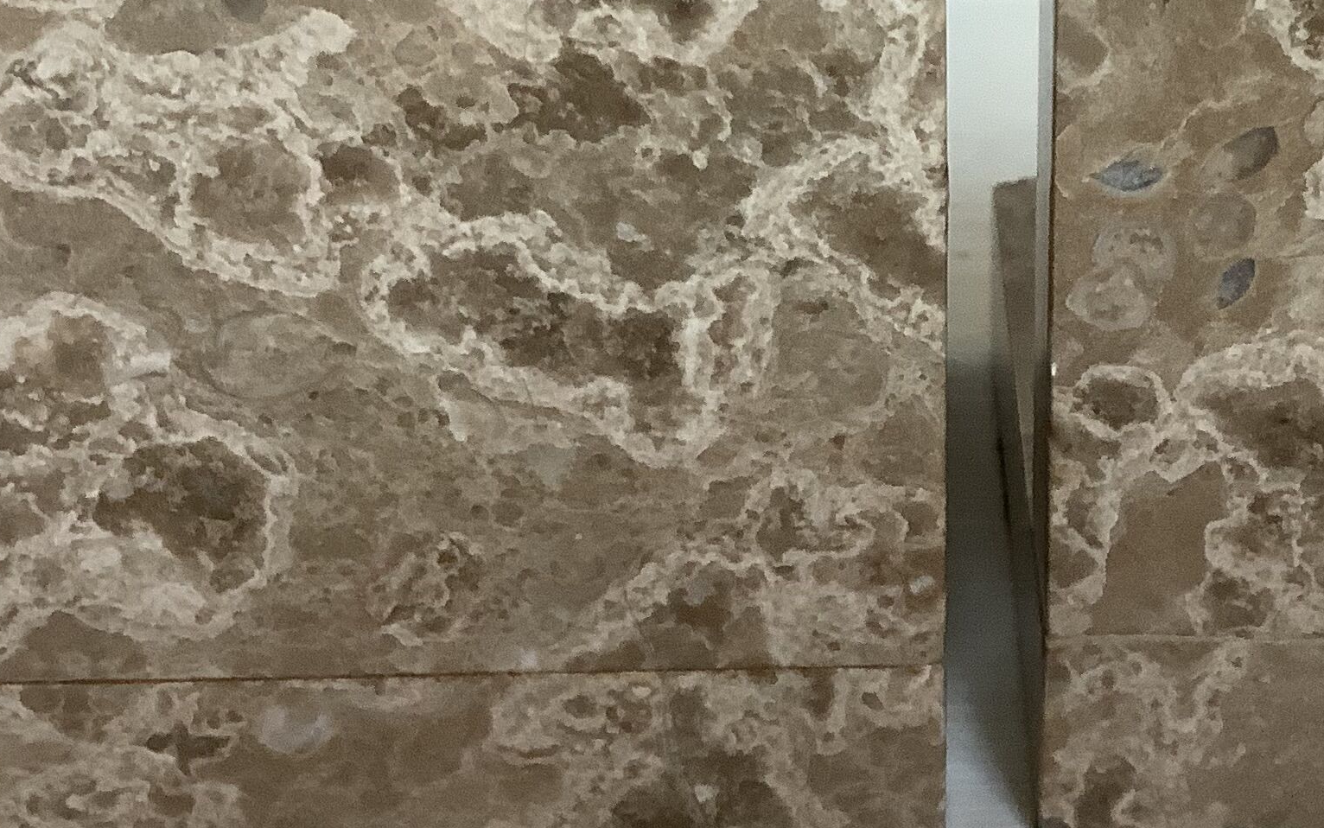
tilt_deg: -22.8
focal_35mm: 70
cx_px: 983
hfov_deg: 28.9
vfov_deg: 18.5
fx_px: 2526
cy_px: 201
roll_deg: +0.0
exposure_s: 1/50
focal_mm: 3.3
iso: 100
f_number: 2.4
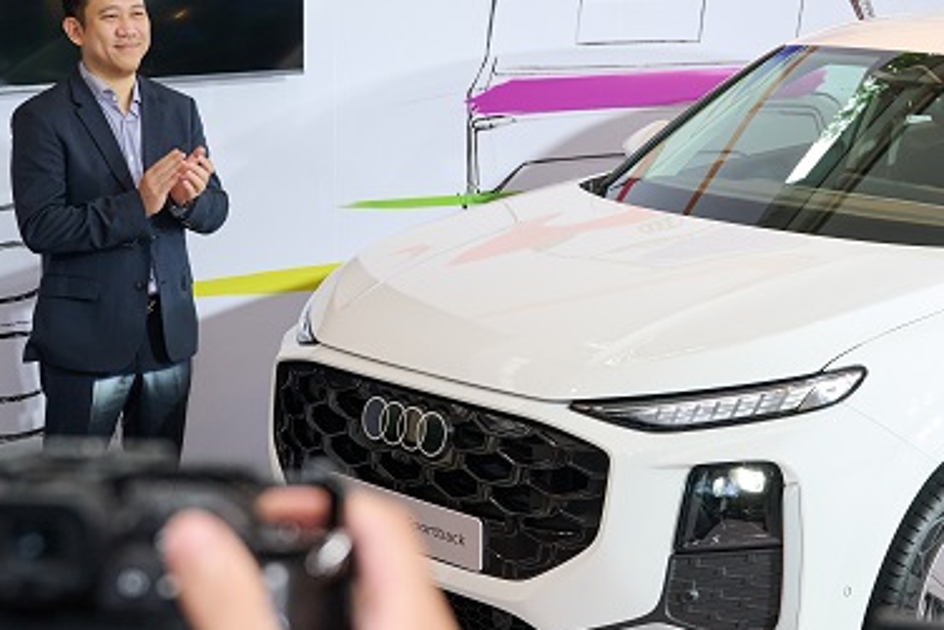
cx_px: 640
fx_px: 2230
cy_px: 274
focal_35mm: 85
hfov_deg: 23.8
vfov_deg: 16.1
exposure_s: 1/200
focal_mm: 32
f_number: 4
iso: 400
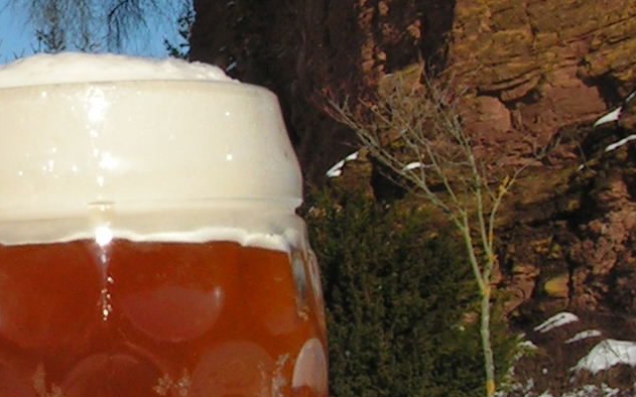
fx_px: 2513
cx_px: -25
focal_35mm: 145
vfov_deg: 9.0
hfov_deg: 14.2
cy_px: 117
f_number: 5.6
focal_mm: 6.3
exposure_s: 1/640
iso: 50
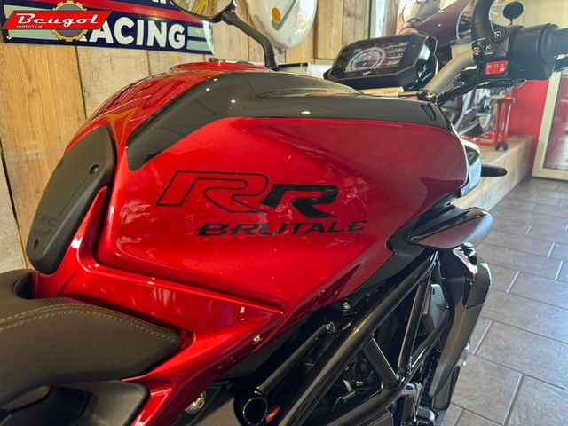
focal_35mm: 24
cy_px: 213
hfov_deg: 71.6
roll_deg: +1.2
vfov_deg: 56.8
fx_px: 394
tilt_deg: -18.1
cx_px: 284
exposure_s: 1/50
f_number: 1.78
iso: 160
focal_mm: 6.76
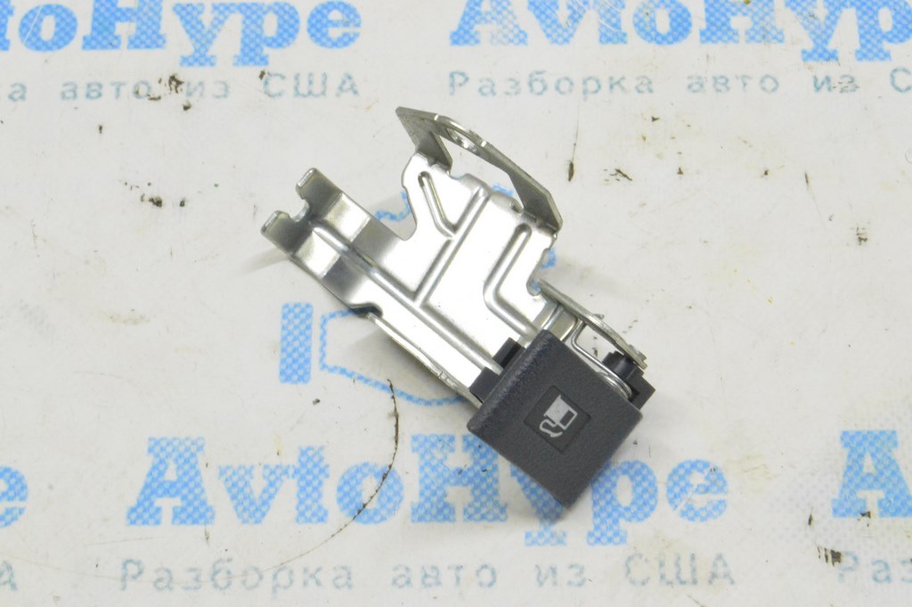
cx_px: 456
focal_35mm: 82
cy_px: 304
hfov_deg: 24.6
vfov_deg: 16.5
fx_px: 2088
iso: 6400
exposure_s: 1/15
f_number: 20
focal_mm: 55
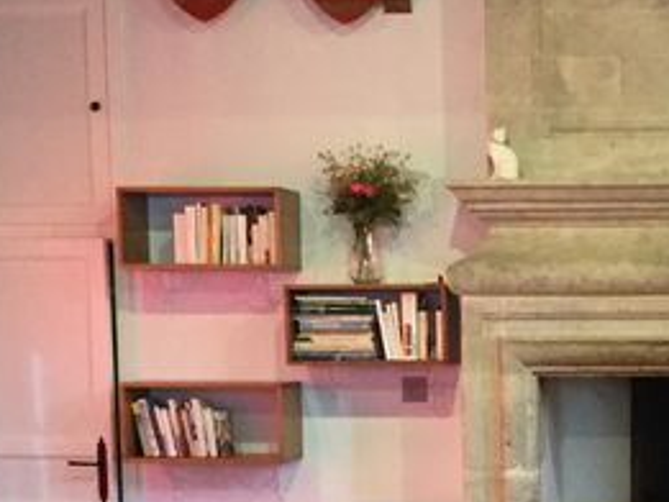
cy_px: 556
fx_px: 1837
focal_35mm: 95
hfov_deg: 20.0
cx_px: 679
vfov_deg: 15.2
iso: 200
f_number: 2.4
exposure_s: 1/25
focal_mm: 3.3
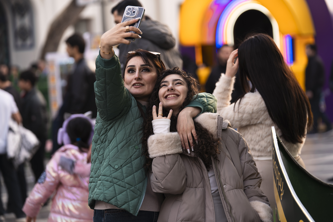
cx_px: 166
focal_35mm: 137
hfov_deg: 15.0
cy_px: 111
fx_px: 1267
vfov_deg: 10.0
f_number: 3.5
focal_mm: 137
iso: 125
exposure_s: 1/320
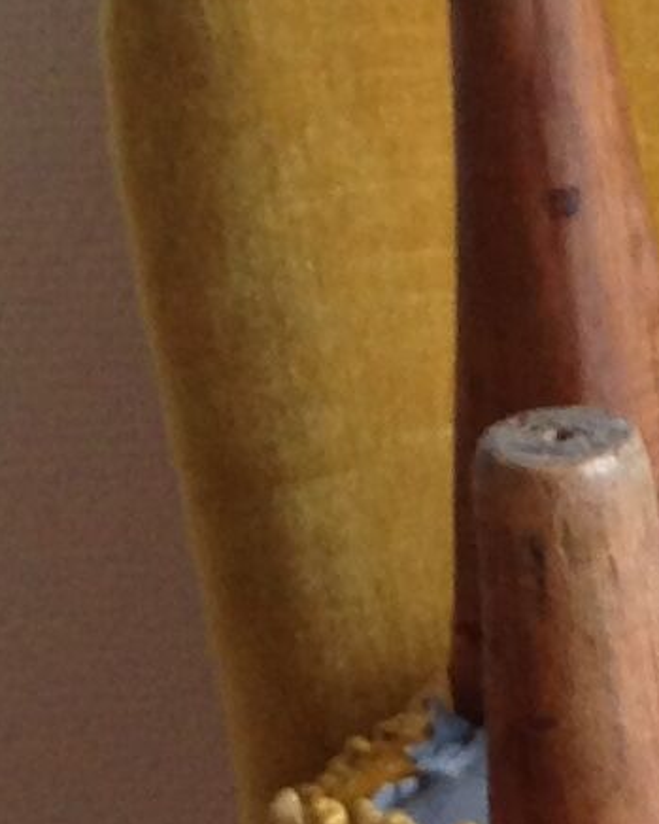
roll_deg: +0.6
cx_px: 1458
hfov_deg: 6.2
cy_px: 1406
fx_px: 5873
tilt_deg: -28.9
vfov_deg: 7.8
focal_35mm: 241
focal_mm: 4.12
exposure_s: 1/20
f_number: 2.4
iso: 64
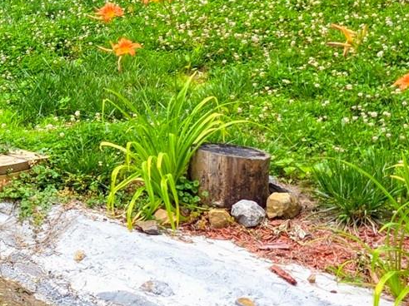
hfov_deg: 17.5
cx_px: -268
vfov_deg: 14.7
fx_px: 1134
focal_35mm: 96
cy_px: -103
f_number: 1.7
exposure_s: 1/359
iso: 25
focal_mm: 6.3
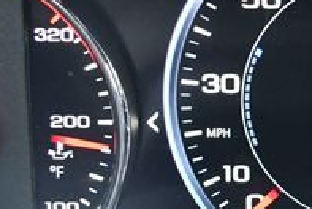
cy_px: 36
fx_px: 1241
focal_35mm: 143
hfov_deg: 14.0
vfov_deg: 9.6
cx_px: 341
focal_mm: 22
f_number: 4
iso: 1800
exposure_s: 1/125
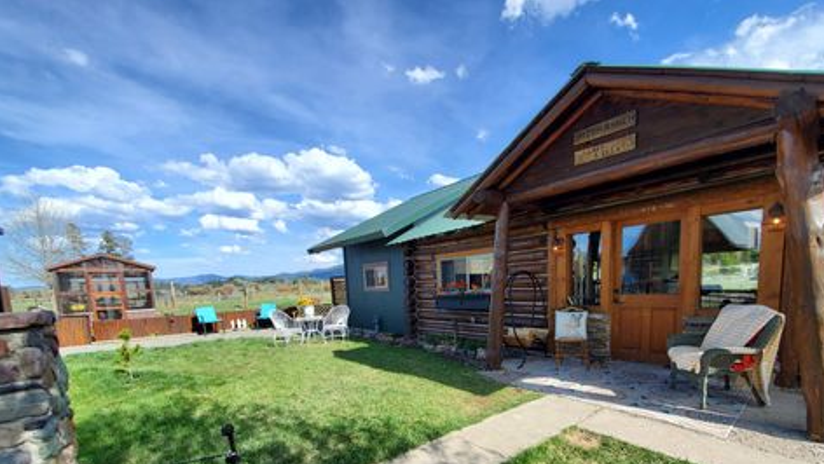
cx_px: 433
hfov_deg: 102.9
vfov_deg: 67.7
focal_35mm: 15
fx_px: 328
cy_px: 325
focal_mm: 1.8
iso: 50
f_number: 2.2
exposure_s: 1/655
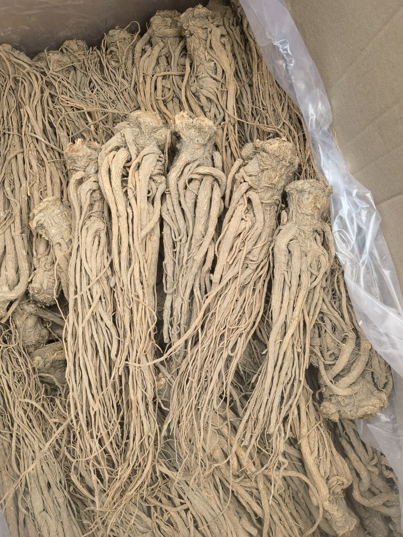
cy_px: 268
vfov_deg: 65.3
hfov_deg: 51.3
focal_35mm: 27
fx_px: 419
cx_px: 202
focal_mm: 5.54
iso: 160
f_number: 1.8
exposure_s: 1/300
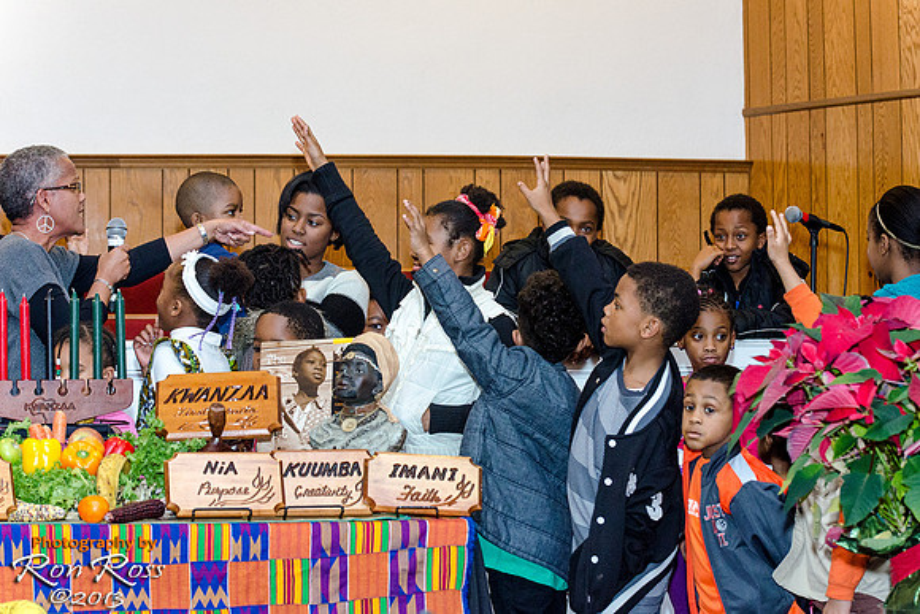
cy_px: 307
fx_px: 2991
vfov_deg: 11.7
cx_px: 460
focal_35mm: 117
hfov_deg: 17.5
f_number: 4.5
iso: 800
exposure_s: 1/60
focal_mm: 78
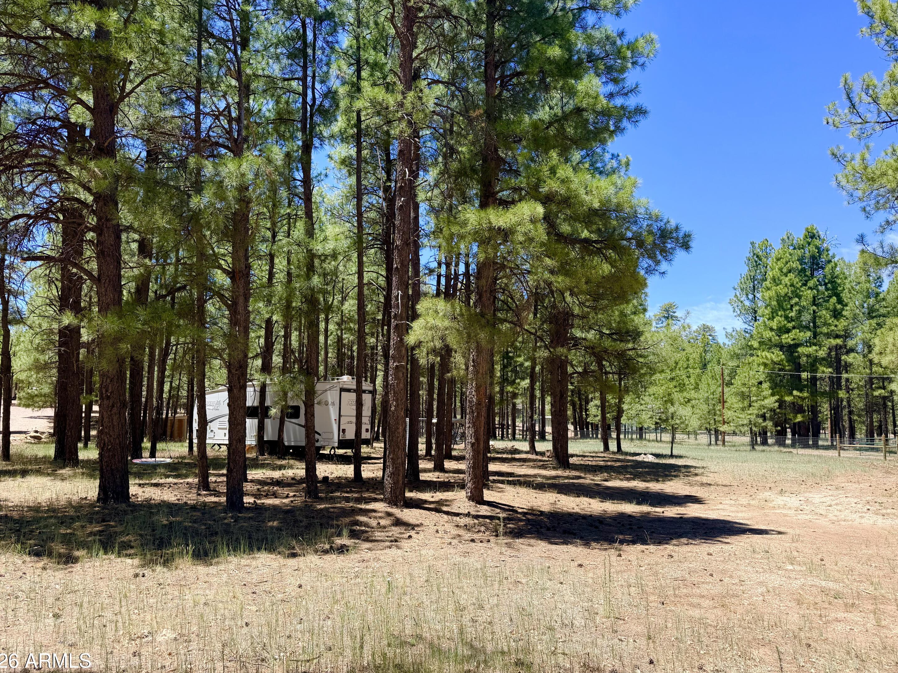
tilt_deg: +6.1
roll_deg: +0.7
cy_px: 342
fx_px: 649
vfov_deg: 54.9
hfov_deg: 69.4
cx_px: 441
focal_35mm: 25
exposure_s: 1/1770
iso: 80
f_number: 1.78
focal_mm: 6.76
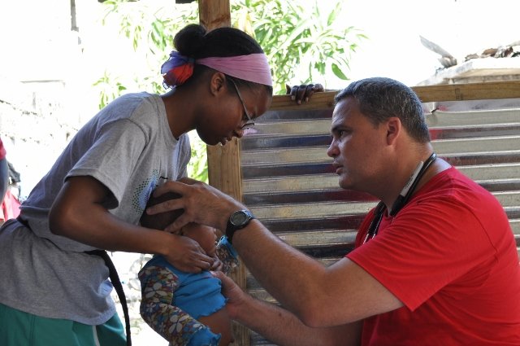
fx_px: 692
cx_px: 260
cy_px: 173
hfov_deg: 41.2
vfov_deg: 28.0
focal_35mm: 48
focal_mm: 32
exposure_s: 1/125
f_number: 5.6
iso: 320
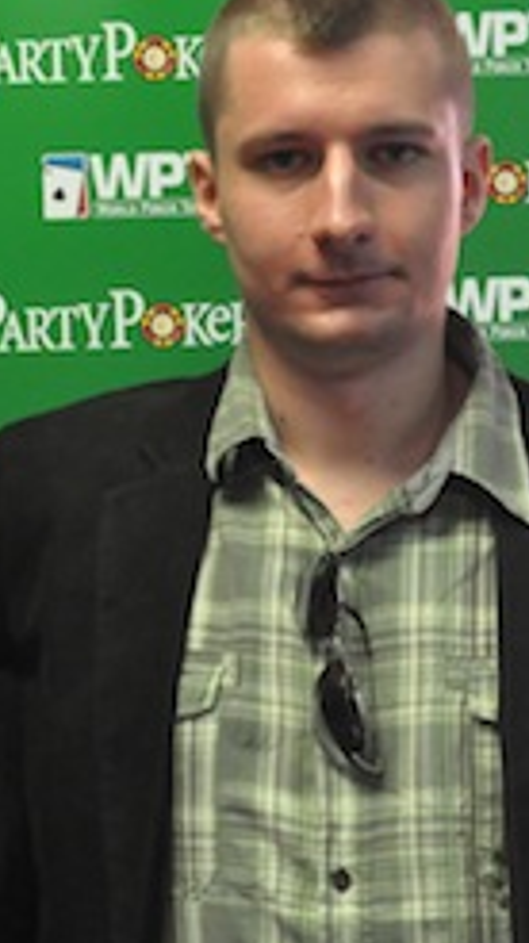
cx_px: 126
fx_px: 2074
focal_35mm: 83
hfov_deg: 14.5
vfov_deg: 25.6
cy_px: 504
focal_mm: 26
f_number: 6.3
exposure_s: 1/20
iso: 2000
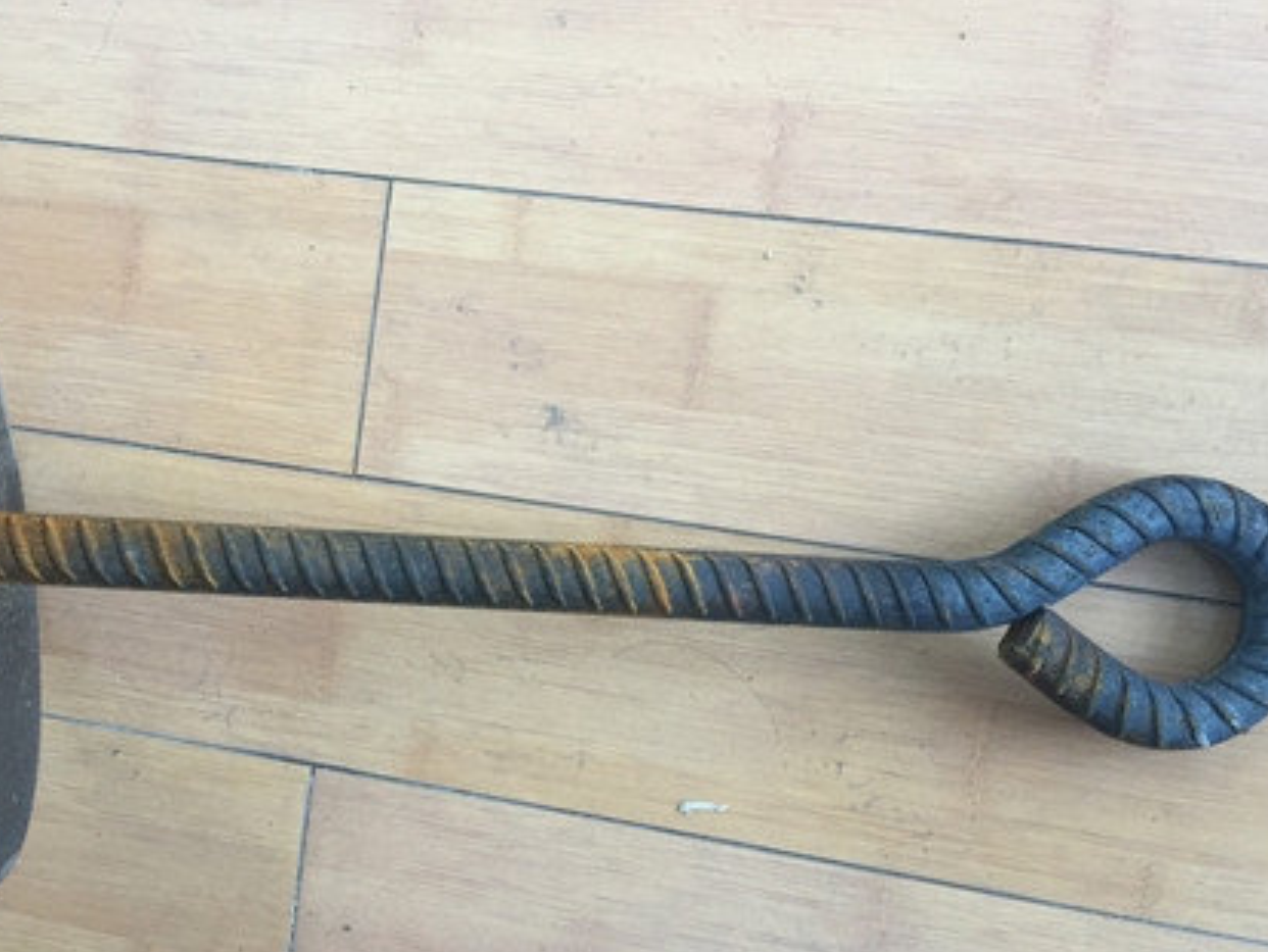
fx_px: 1539
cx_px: 456
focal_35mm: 42
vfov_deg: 34.3
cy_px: 539
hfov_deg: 44.3
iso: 64
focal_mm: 4.15
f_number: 2.2
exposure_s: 1/33
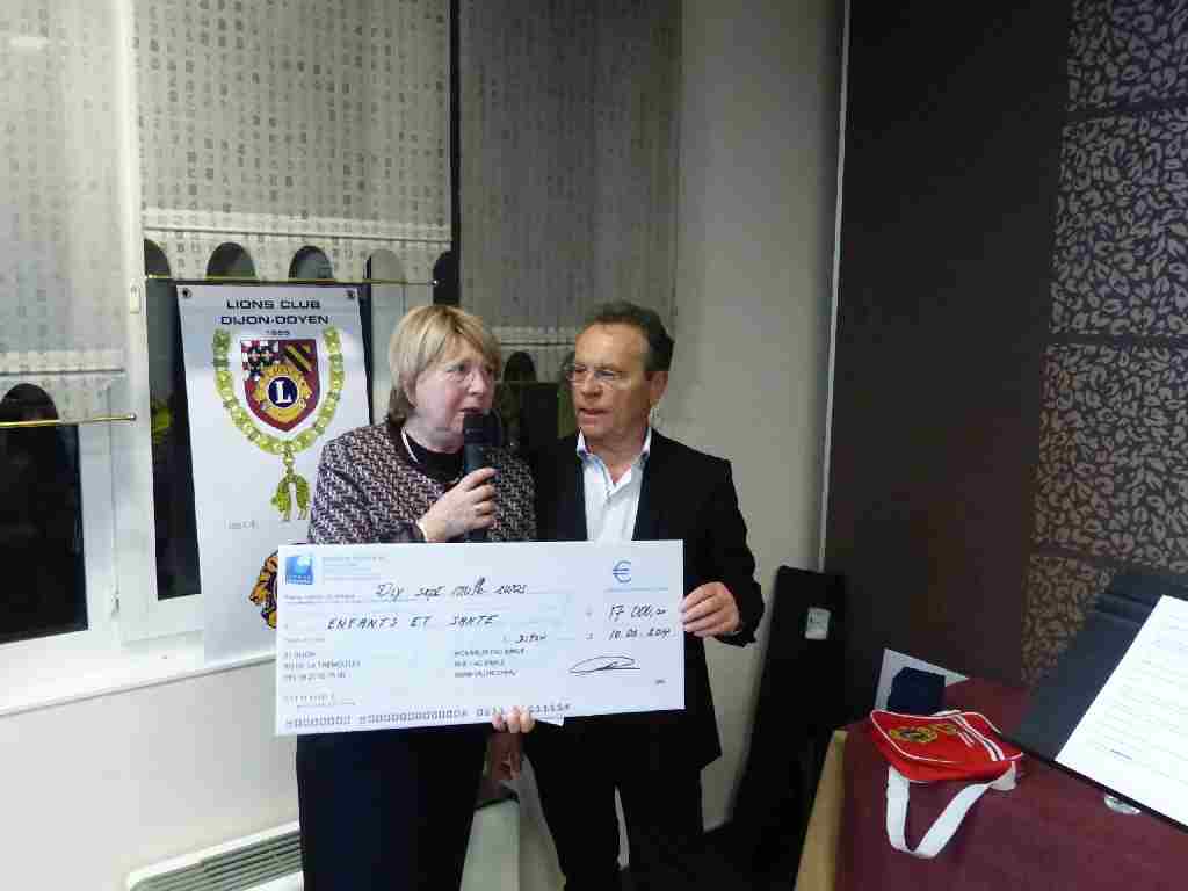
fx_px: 995
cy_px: 446
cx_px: 594
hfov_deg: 61.7
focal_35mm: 29
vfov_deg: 48.2
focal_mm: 5
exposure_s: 1/30
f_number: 2.8
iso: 800
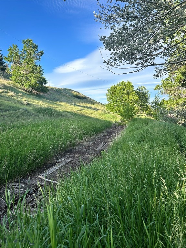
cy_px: 124
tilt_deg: -2.8
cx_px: 93
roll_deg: +2.6
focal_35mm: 26
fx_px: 186
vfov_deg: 67.3
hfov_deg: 53.1
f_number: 1.5
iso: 50
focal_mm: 5.7
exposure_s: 1/1698
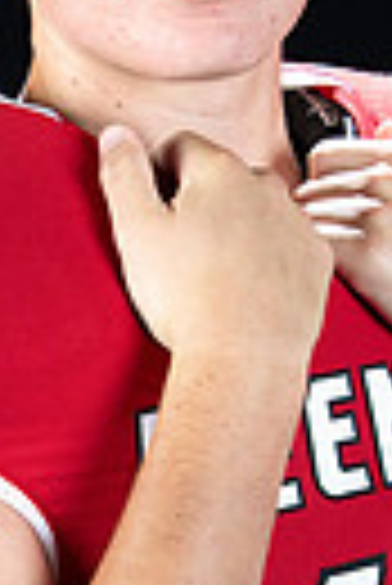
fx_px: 3502
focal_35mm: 215
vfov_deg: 9.5
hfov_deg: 6.4
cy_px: 441
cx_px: 95
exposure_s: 1/160
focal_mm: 62
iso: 320
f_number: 9
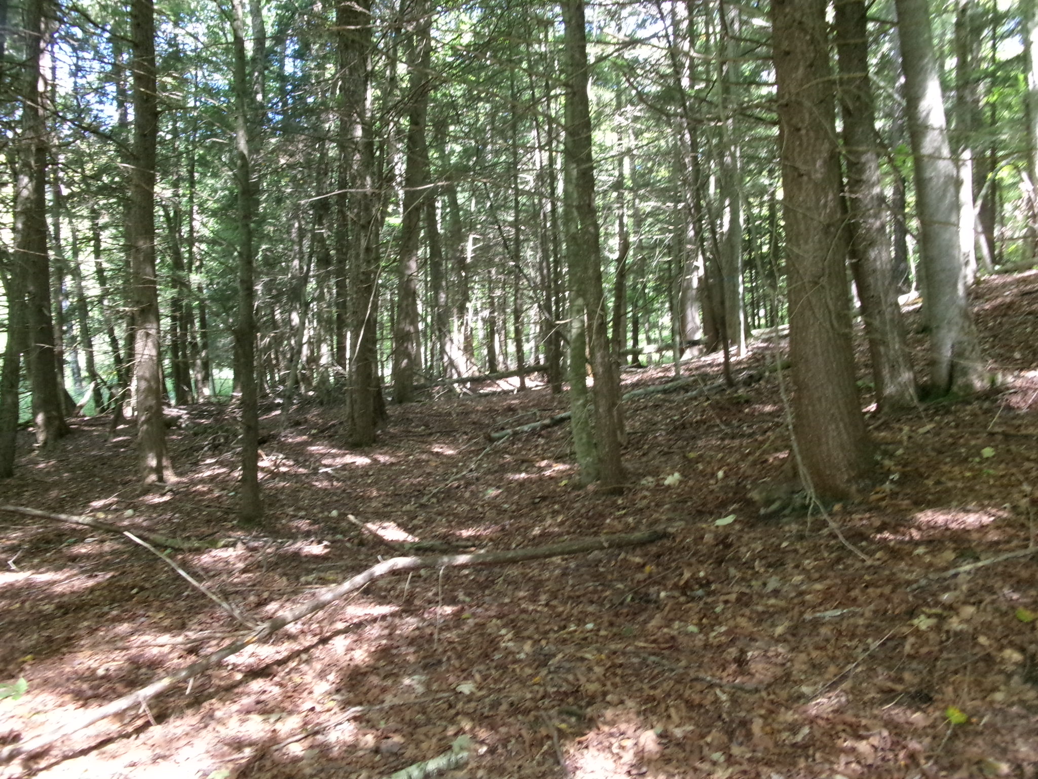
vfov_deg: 49.7
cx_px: 519
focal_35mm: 28
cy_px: 390
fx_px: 840
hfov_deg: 63.4
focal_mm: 5.1
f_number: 3.9
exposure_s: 1/34
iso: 400
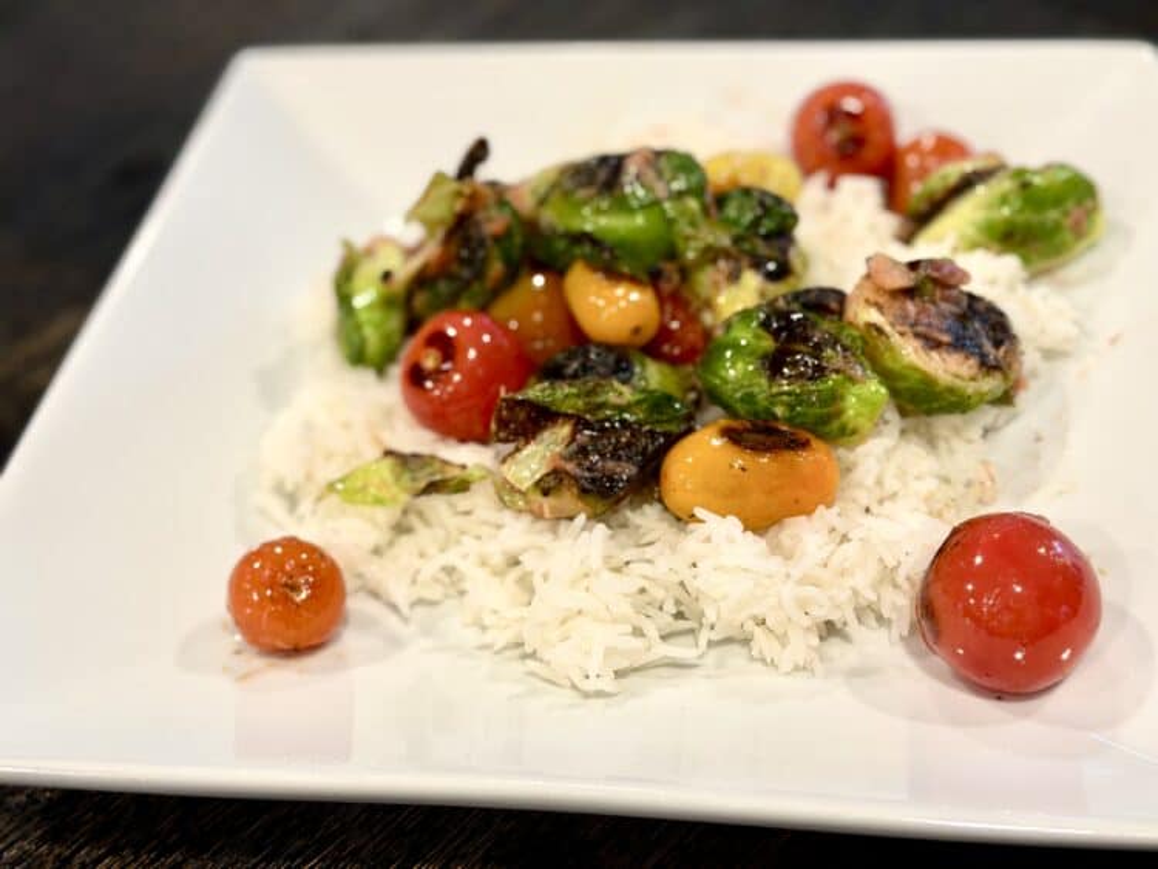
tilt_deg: -41.4
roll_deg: +5.5
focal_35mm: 48
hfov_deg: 39.6
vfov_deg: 30.3
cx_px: 579
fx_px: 1606
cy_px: 434
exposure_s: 1/60
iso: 125
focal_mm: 6.76
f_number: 1.78
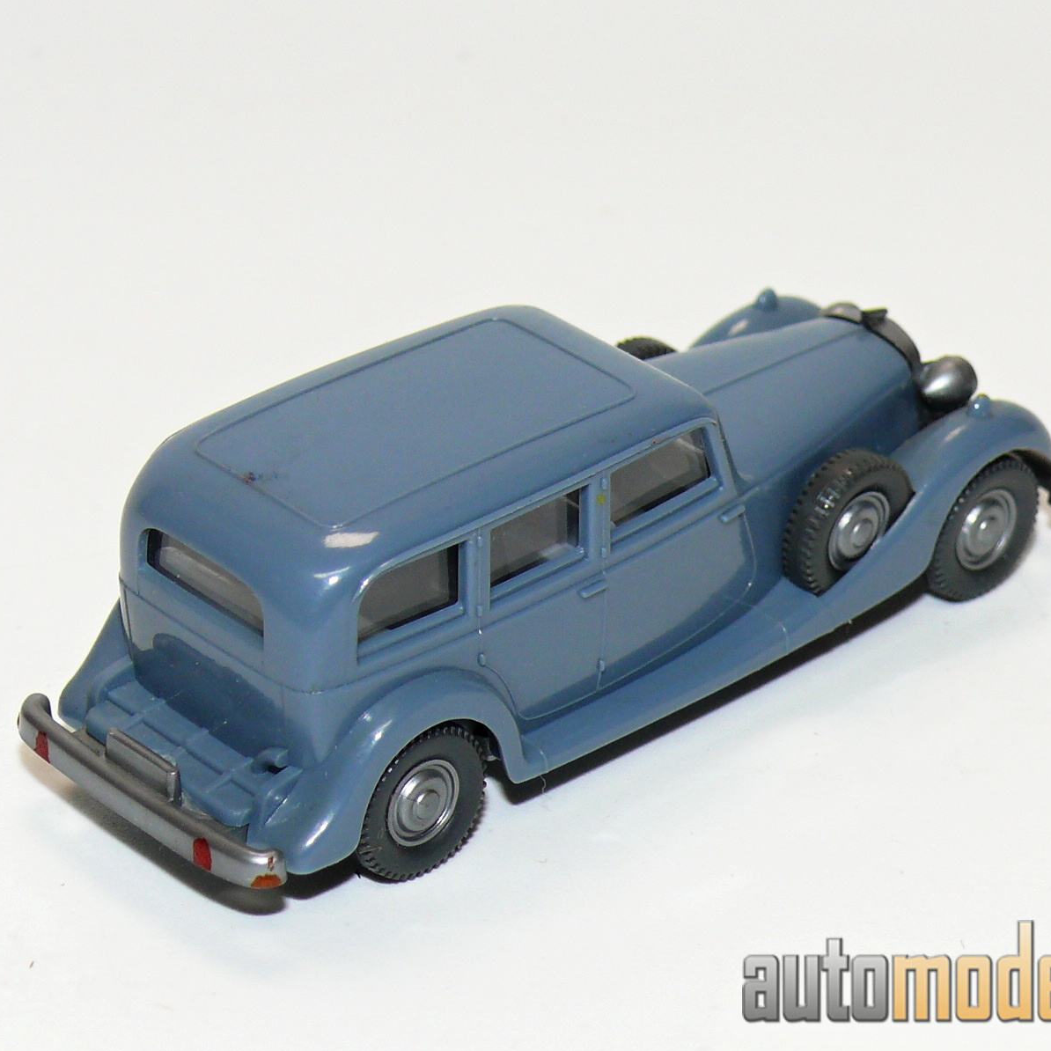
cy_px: 527
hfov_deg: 12.4
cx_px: 540
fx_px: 4843
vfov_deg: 12.4
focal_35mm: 141
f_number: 4
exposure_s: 1/30
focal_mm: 14.6
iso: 100
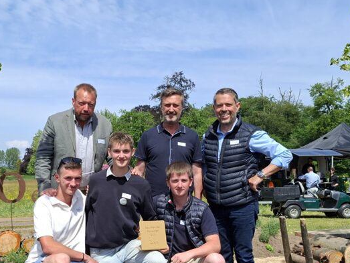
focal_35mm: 45
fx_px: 455
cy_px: 186
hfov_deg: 41.8
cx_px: 133
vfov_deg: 31.8
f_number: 1.8
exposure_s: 1/1739
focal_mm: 5.54
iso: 50
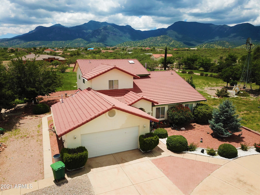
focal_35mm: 26
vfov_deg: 53.1
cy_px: 98
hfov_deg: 67.3
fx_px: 195
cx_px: 130
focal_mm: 4.73
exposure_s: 1/2212
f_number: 2.2
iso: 100
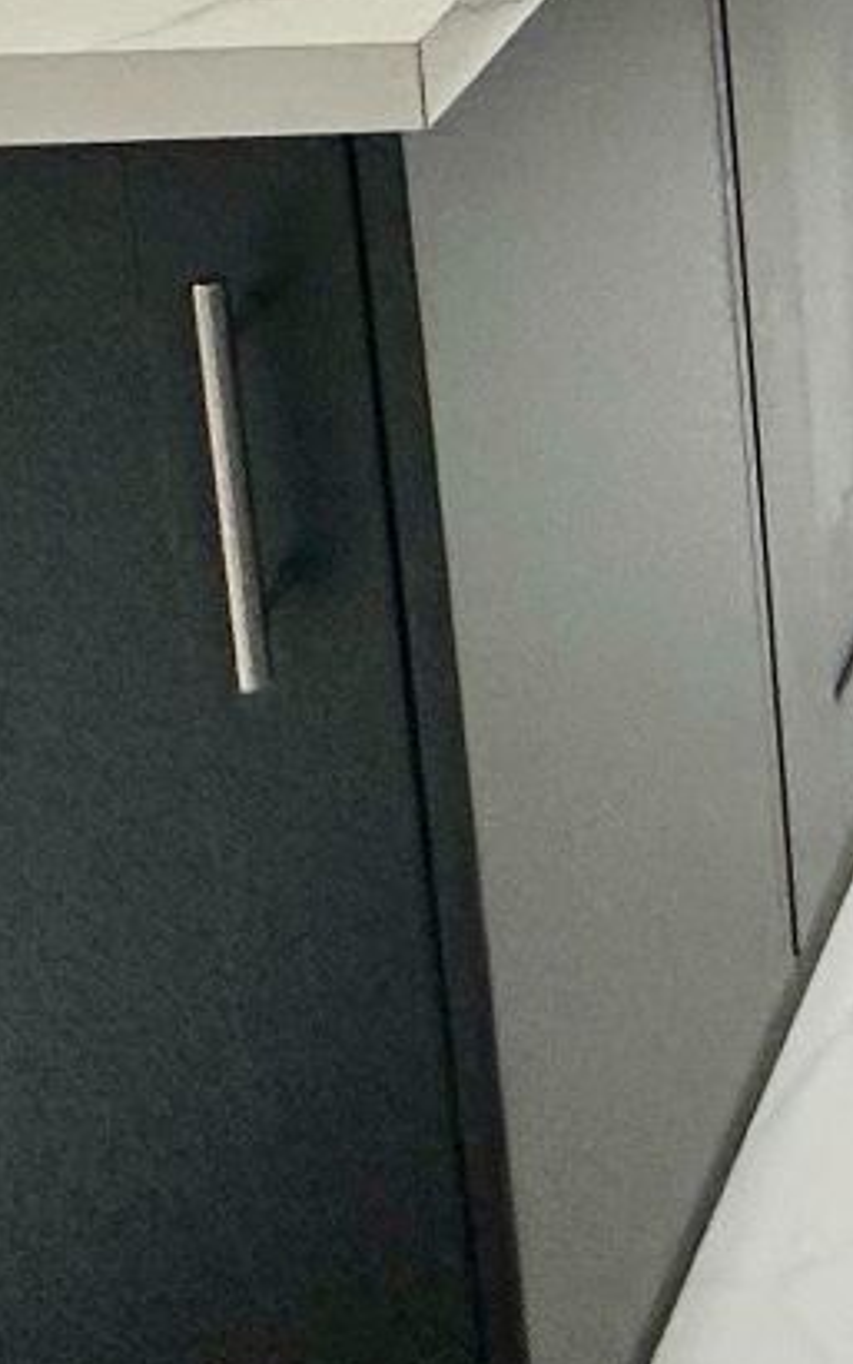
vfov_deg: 21.8
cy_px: -820
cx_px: 2084
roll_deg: -2.1
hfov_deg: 13.0
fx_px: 2751
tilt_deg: -12.0
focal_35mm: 74
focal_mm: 2.22
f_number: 2.2
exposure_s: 1/99
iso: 100
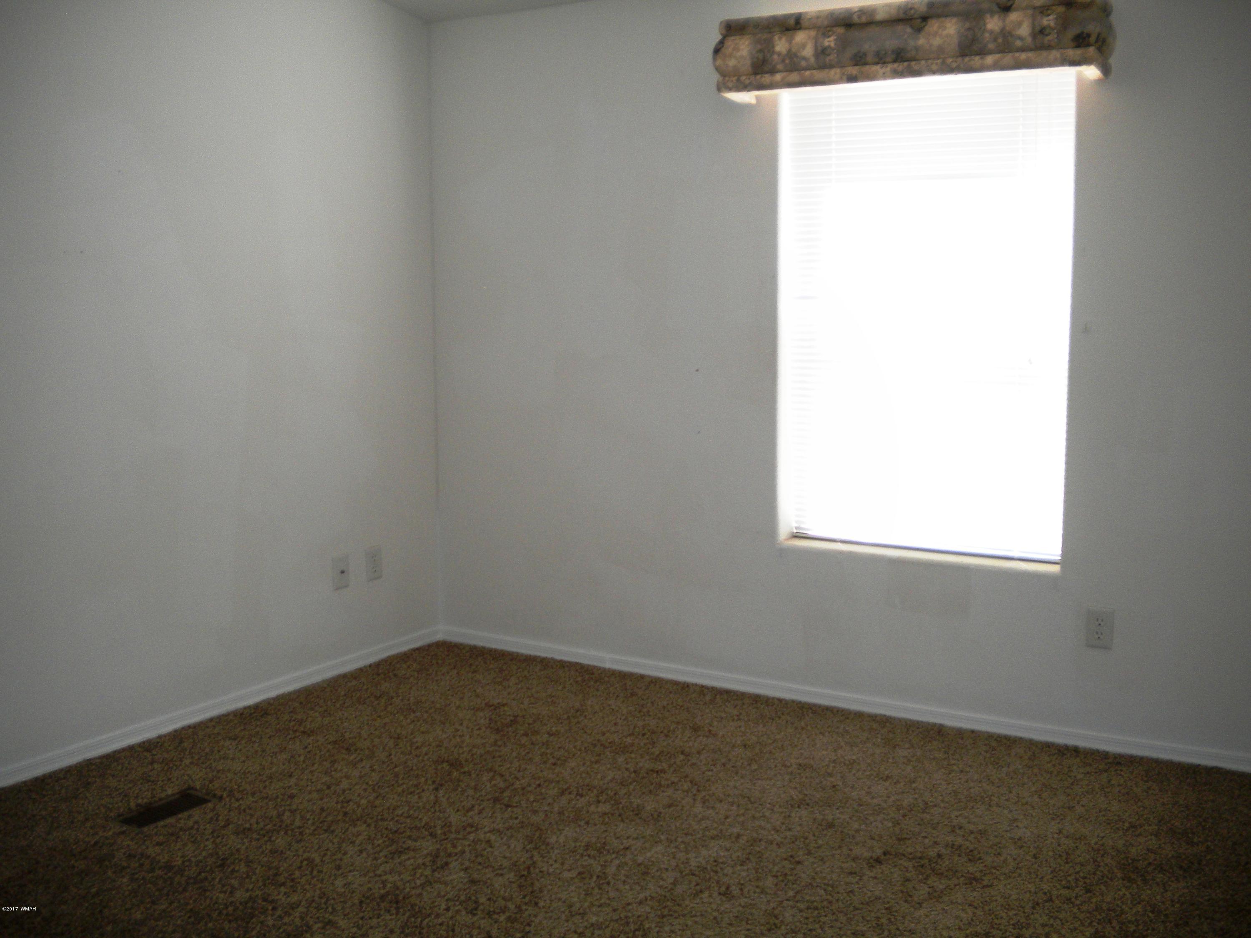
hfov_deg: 52.6
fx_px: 1265
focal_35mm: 35
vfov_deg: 40.7
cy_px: 469
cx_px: 626
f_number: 3.1
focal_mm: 6.3
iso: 142
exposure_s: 1/63.1
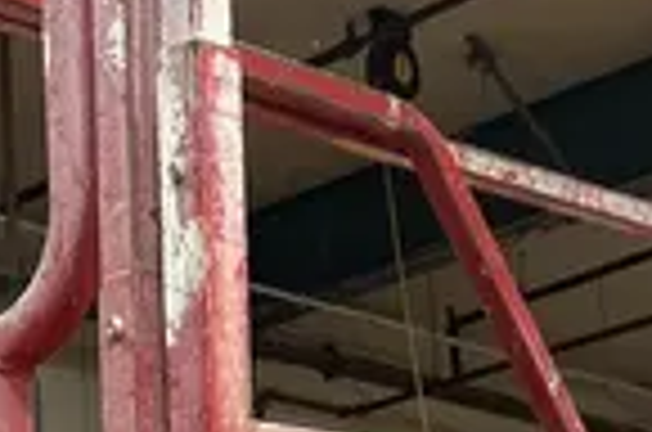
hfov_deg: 15.0
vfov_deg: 8.6
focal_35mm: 137
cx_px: 238
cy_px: 1204
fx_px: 2476
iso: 200
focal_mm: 5.7
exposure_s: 1/60
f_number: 1.5
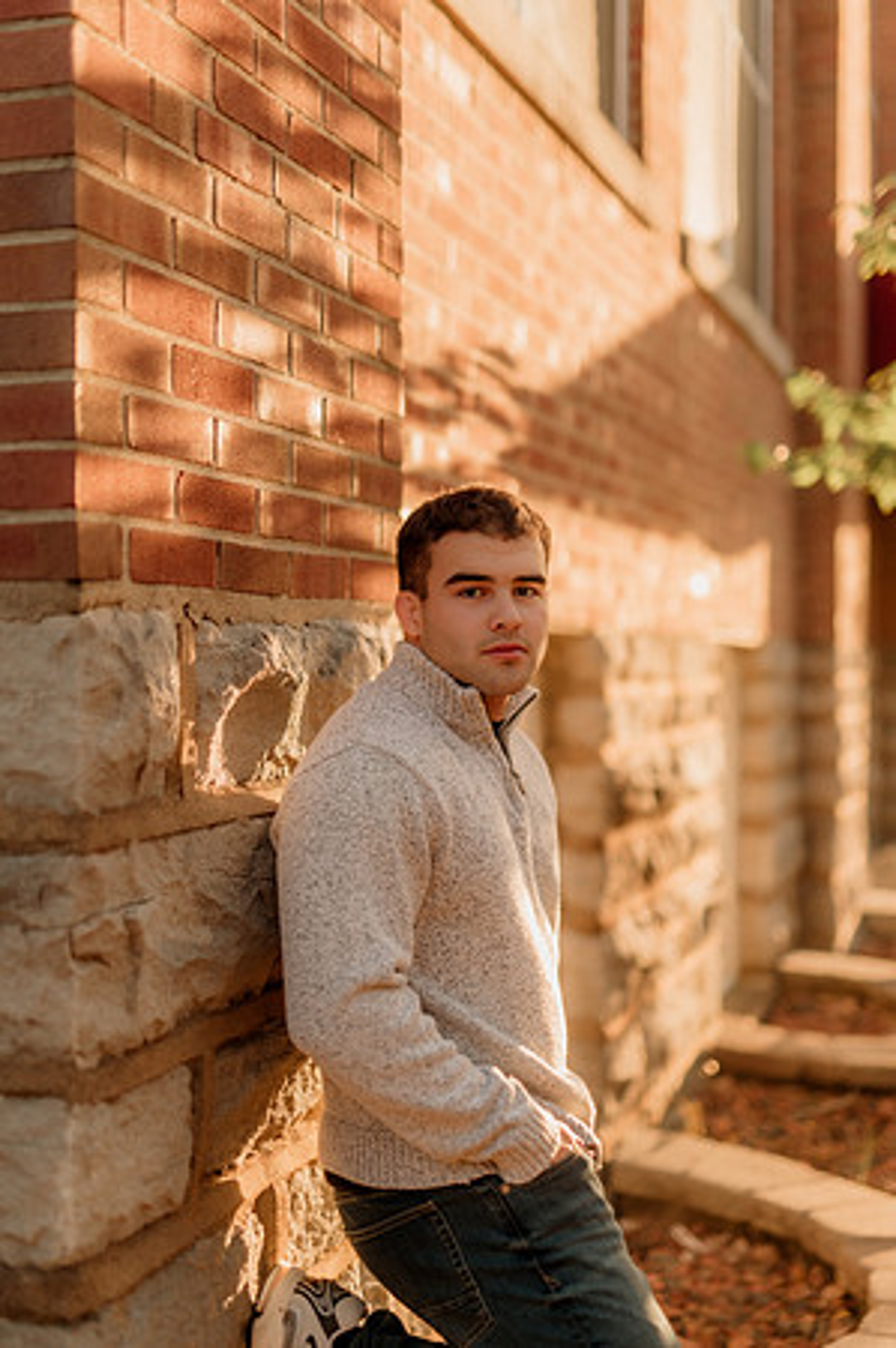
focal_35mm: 50
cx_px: 448
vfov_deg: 39.6
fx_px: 1871
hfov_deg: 26.9
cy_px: 674
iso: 250
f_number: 1.4
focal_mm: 50
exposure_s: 1/2000
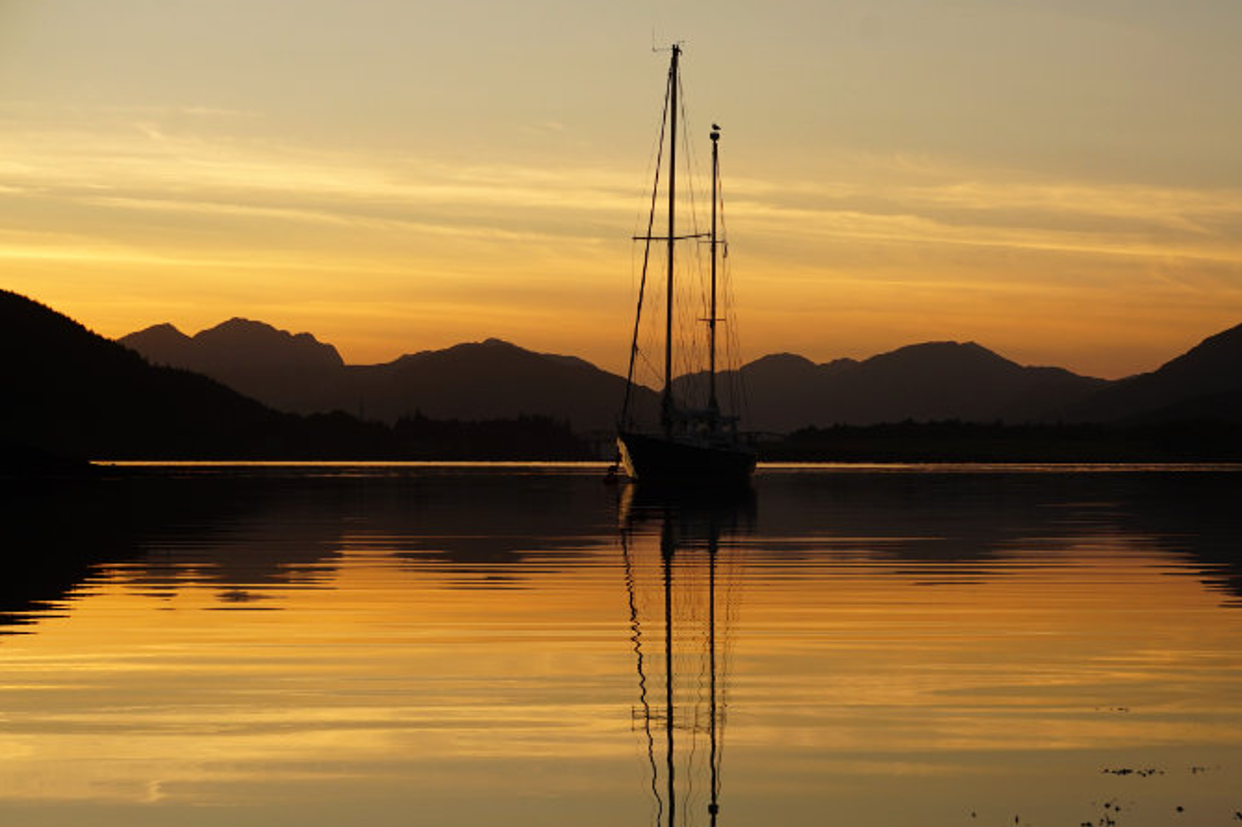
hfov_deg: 25.2
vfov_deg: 16.9
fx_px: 2779
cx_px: 725
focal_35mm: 81
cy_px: 485
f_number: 9
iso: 100
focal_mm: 45
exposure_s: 1/80
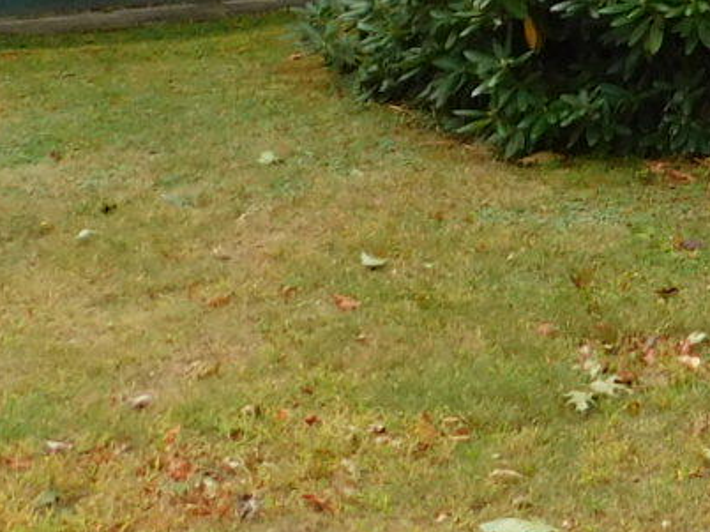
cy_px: -290
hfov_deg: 14.1
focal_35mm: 130
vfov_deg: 10.9
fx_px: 2665
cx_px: 1113
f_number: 3
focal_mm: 4
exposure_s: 1/500
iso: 125
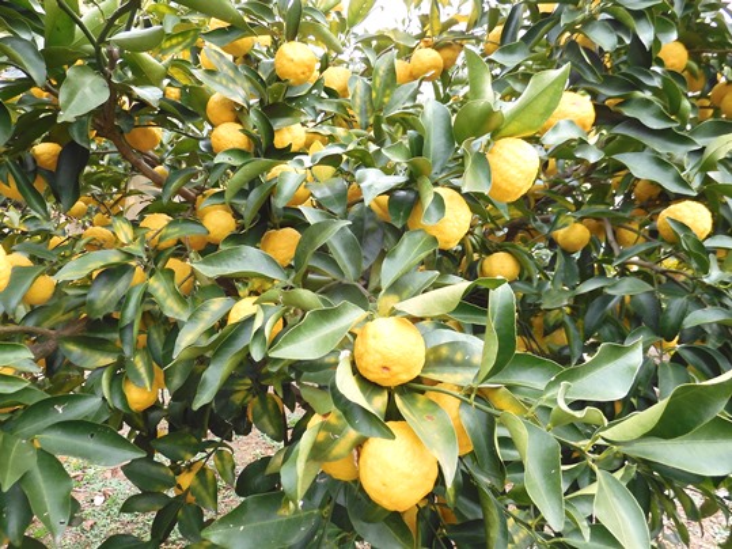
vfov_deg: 56.8
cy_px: 274
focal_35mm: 24
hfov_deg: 71.6
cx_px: 366
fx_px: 507
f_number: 3.4
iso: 100
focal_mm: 4.3
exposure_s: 1/80
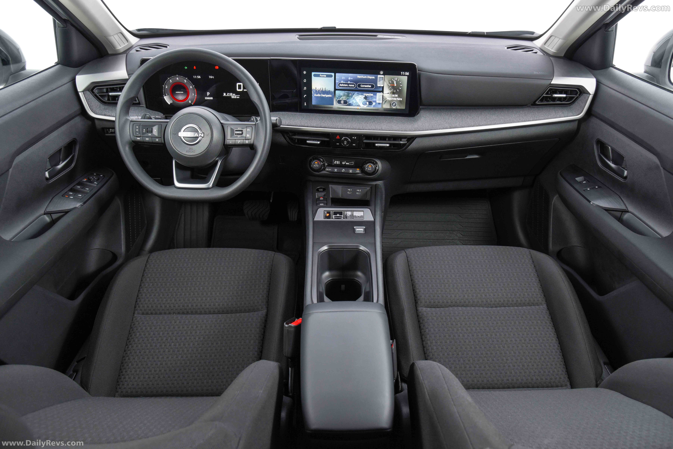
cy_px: 224
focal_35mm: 24
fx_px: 449
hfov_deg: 73.7
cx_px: 336
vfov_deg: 53.2
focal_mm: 24
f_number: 5.6
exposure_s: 1/40
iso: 400
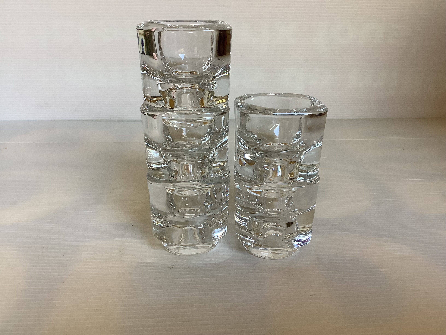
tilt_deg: -20.4
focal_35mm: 31
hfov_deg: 58.4
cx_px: 223
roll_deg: +0.1
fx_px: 399
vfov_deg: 45.4
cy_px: 168
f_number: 2.4
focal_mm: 3.3
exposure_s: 1/50
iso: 64
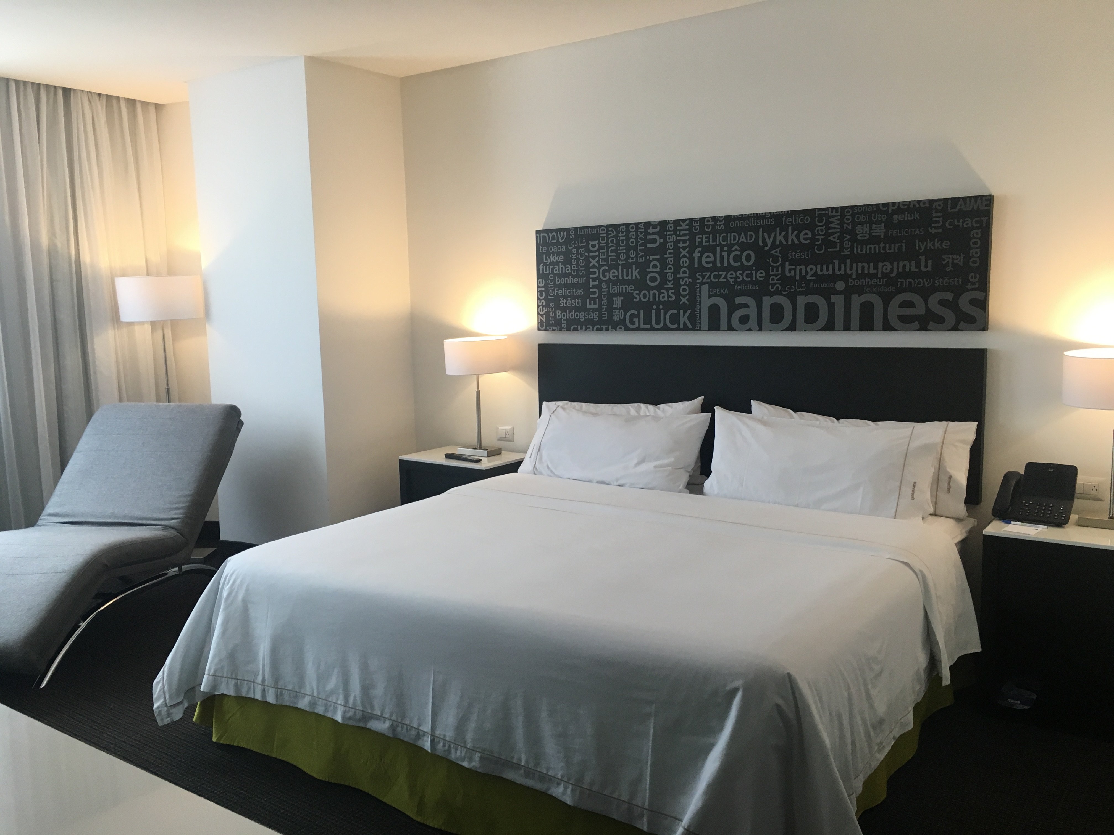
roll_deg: +1.8
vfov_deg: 48.2
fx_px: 933
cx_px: 557
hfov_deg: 61.7
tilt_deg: -7.5
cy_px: 418
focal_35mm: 29
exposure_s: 1/30
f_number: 2.2
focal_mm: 4.15
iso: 40
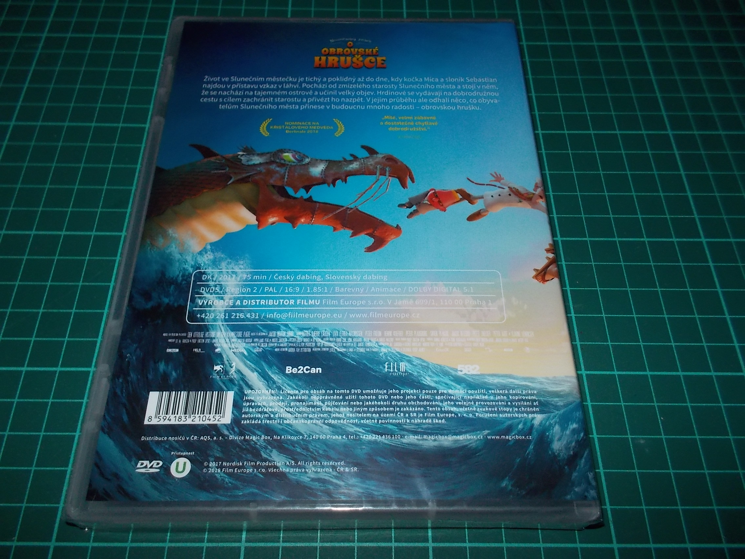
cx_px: 372
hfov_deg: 61.7
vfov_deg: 48.2
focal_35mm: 29
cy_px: 280
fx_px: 624
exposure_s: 1/30
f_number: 3.3
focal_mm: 4.1
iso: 200
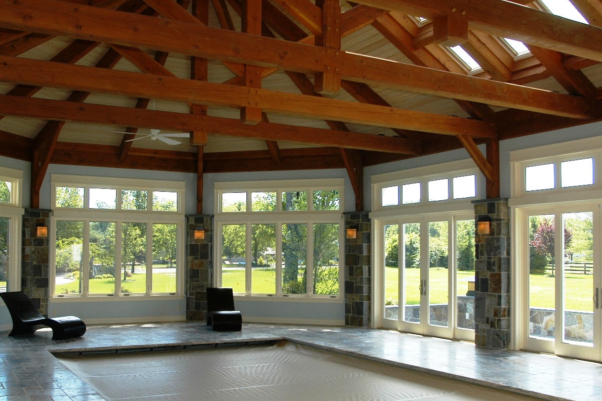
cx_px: 253
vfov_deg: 35.8
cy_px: 241
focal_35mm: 37
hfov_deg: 51.7
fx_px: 618
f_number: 4.5
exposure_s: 1/180
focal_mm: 20
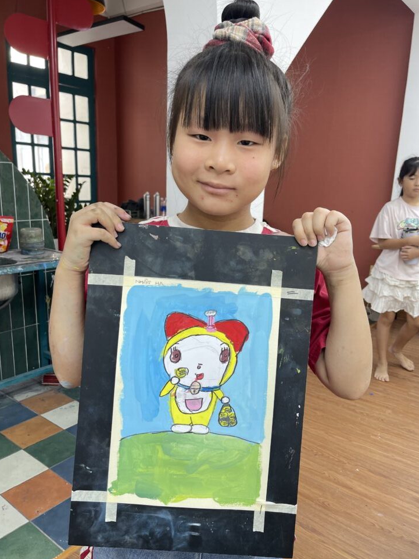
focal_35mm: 26
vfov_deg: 67.3
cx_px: 215
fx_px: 420
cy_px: 286
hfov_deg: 53.0
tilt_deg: -14.3
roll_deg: -1.7
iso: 40
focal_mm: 5.1
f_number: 1.6
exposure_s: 1/100
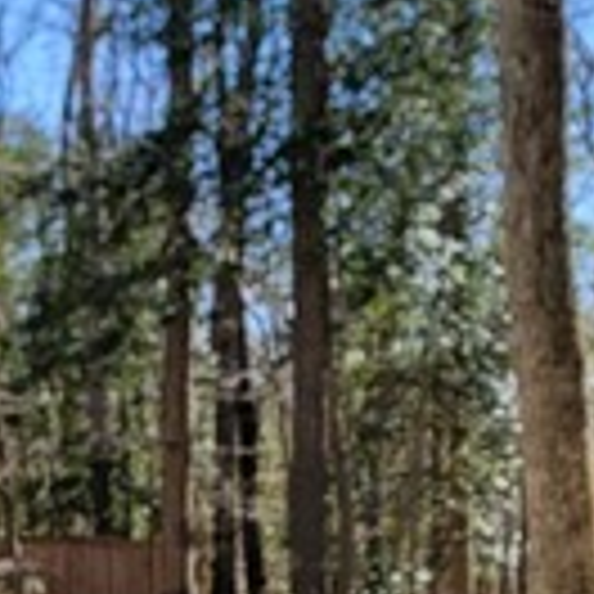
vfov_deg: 16.0
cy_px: 592
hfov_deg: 15.5
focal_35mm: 107
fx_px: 2077
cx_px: -176
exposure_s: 1/332
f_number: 1.8
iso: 16
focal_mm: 6.7
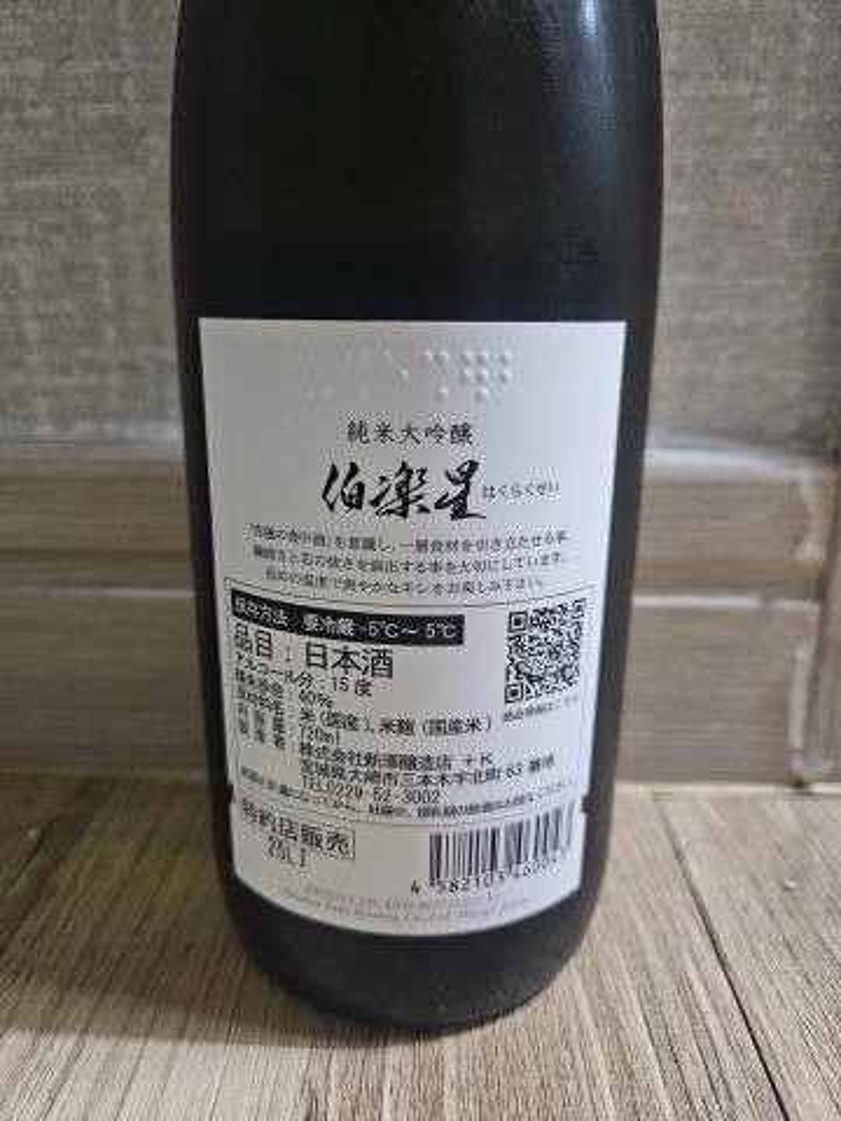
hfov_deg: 58.9
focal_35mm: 23
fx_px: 745
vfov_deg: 73.9
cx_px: 420
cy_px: 560
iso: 640
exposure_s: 1/40
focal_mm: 5.4
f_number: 1.8
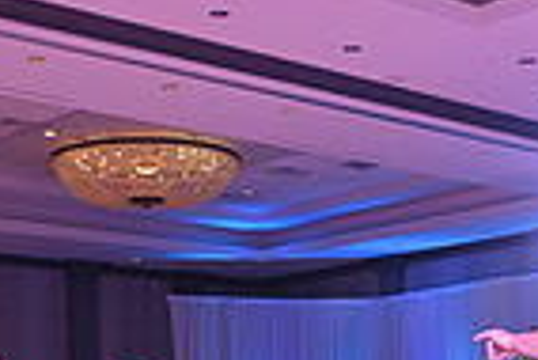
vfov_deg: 13.4
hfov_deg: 20.7
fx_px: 1466
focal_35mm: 98
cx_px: 356
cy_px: 506
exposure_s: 1/400
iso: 3200
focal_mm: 24
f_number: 5
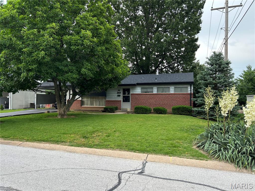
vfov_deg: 53.1
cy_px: 96
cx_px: 128
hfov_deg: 67.3
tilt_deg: +1.4
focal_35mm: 26
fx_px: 192
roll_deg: -1.0
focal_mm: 5.7
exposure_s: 1/177
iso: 50
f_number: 1.5
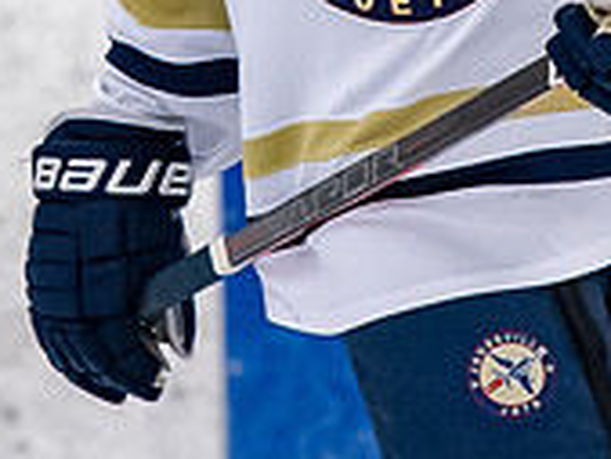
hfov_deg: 1.4
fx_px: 24534
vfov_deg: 1.1
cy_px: -409
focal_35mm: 1389
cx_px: 353
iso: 2000
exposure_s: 1/800
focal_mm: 200
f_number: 3.2
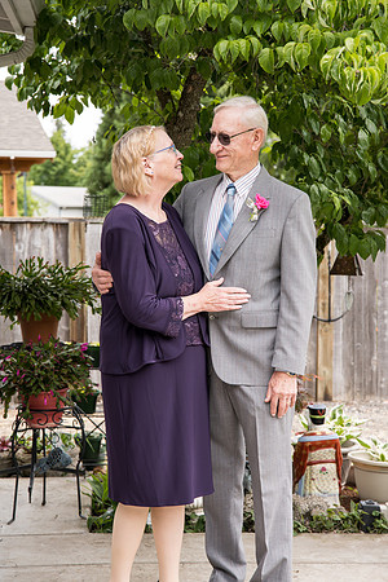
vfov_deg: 28.8
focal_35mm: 70
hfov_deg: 19.5
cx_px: 194
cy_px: 291
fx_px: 1132
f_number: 5
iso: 400
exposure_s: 1/500
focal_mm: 70
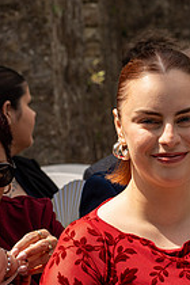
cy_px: 148
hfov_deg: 7.5
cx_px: 189
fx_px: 1441
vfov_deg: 11.3
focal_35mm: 182
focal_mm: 85
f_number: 9
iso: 100
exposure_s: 1/320
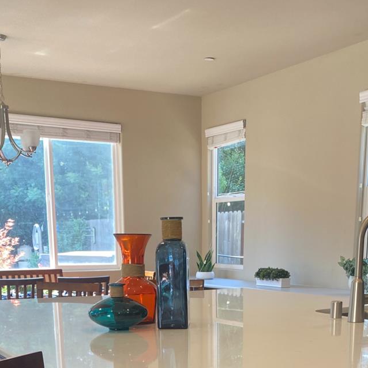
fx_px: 649
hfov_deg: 31.6
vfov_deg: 28.7
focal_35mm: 54
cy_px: 404
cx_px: 195
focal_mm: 4.25
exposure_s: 1/120
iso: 64
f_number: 1.8
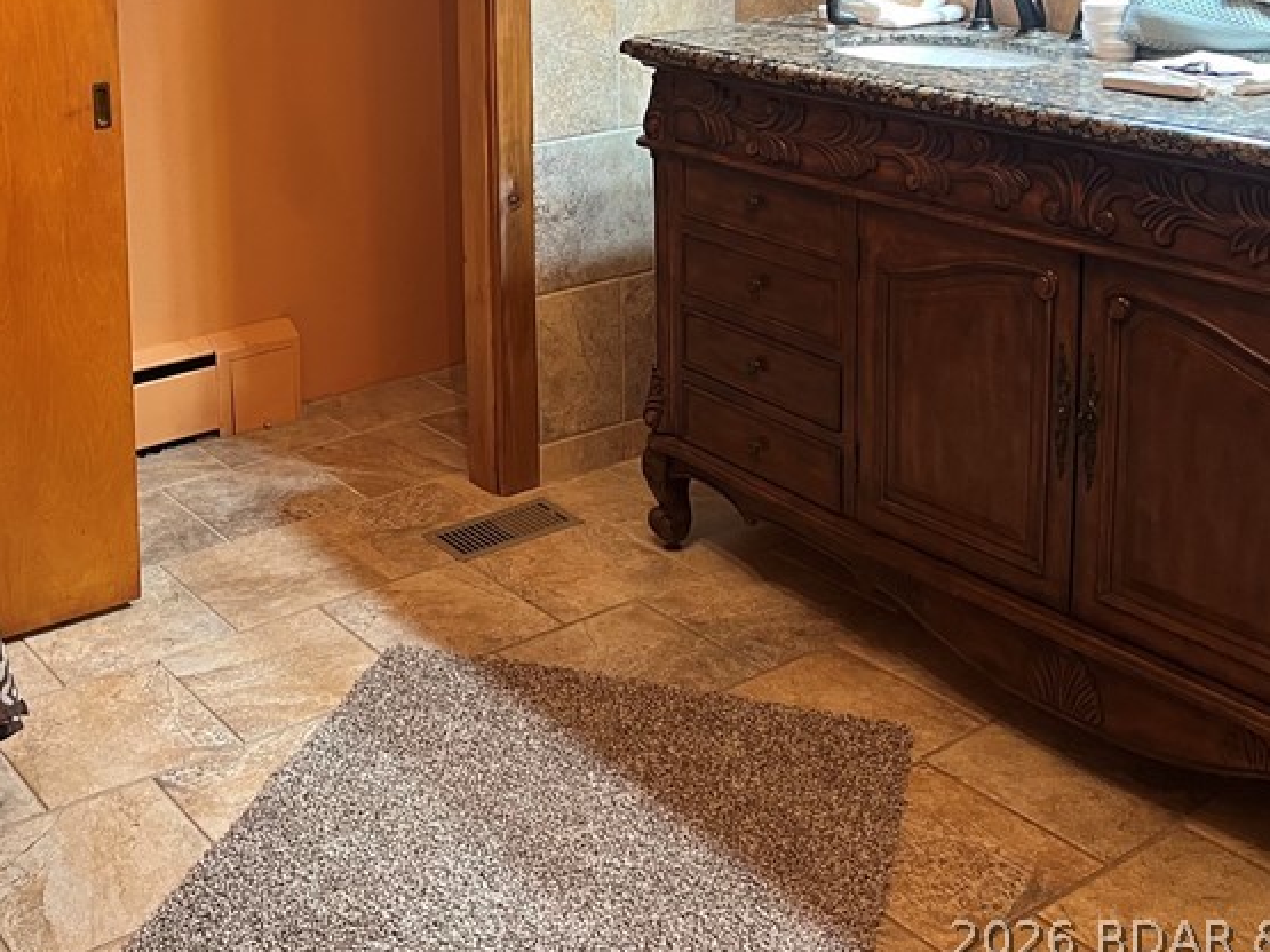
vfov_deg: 29.1
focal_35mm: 48
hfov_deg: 39.1
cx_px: 400
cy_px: 98
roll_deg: +1.7
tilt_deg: -10.0
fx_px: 1761
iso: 250
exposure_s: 1/60
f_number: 1.5
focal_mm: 5.7
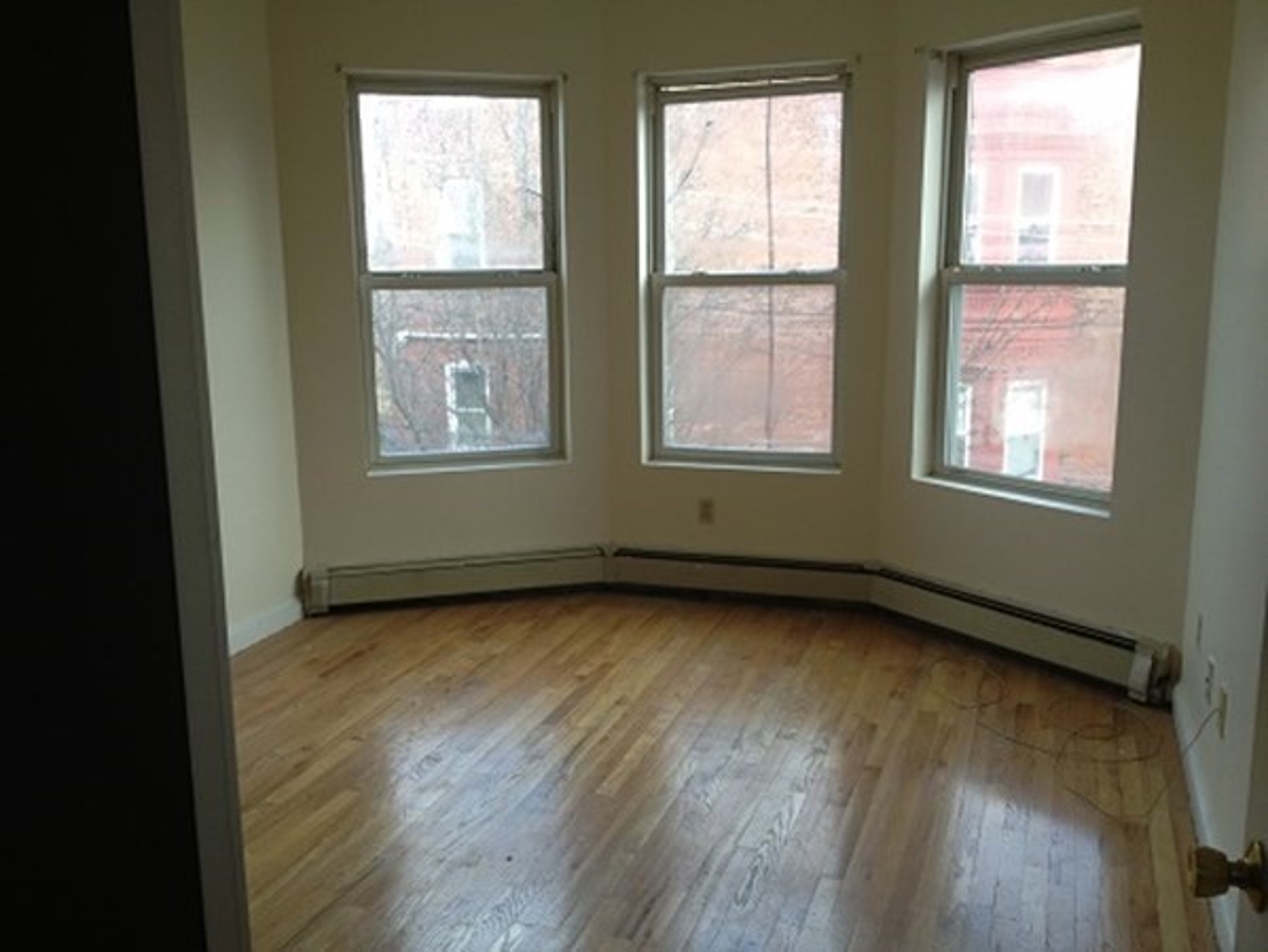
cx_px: 634
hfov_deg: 52.6
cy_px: 476
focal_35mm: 35
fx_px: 1283
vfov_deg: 40.7
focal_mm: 4.28
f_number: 2.4
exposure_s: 1/120
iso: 64
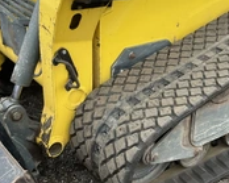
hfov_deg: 28.9
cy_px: 61
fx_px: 440
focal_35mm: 65
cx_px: 161
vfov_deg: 23.4
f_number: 1.8
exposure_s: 1/118
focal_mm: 3
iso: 64
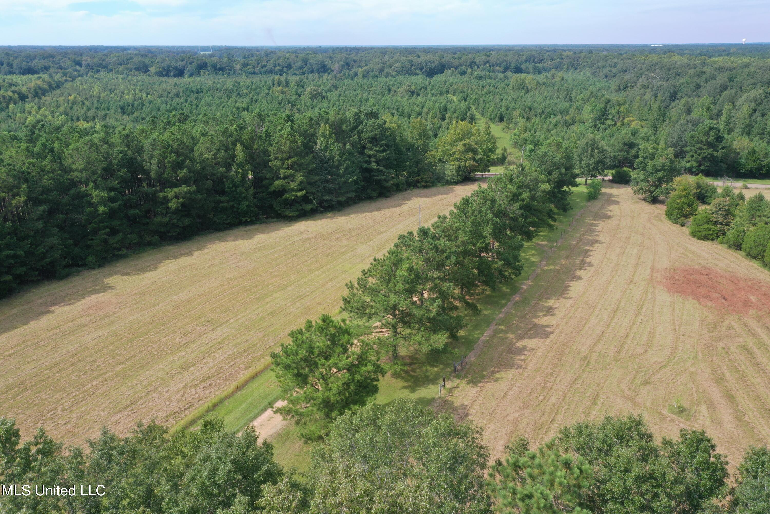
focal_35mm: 28
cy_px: 257
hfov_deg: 65.5
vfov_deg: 46.4
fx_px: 599
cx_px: 385
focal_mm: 10.26
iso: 100
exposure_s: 1/100
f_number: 9
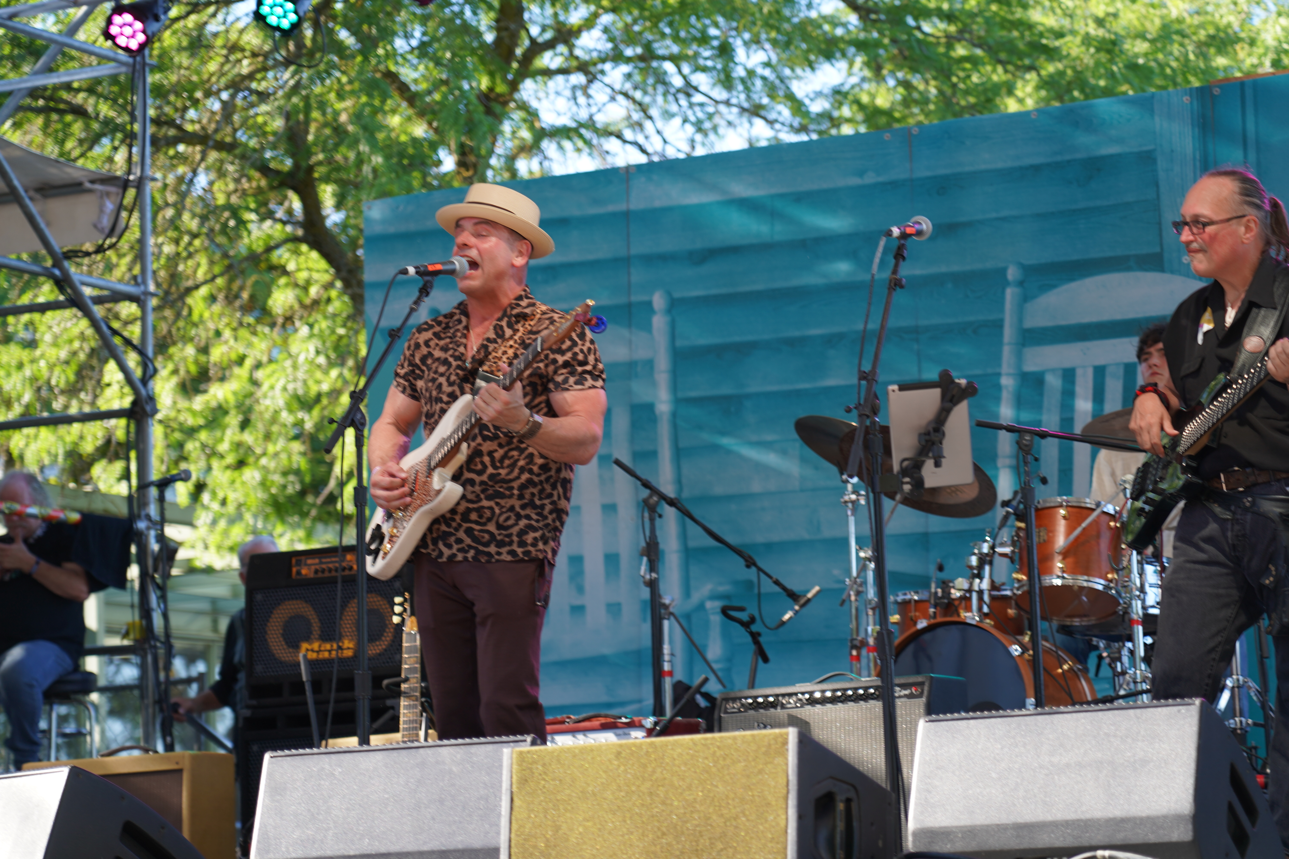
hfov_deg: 19.5
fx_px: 3759
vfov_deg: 13.0
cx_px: 644
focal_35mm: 105
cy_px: 430
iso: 160
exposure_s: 1/160
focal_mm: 105
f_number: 4
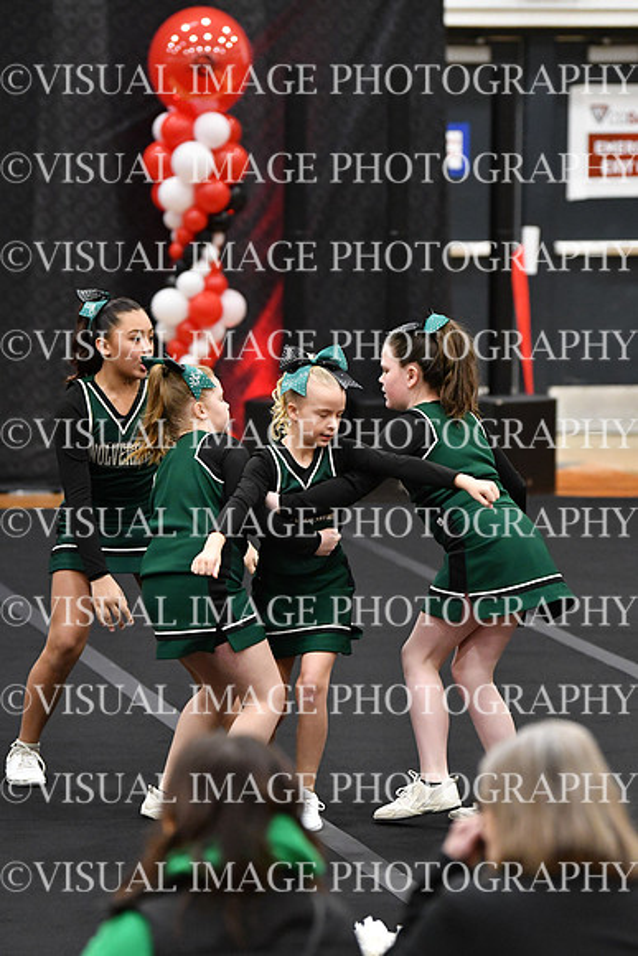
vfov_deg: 10.2
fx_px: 5366
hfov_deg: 6.8
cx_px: 319
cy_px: 478
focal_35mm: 202
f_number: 2.8
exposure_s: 1/800
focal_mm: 135
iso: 5000
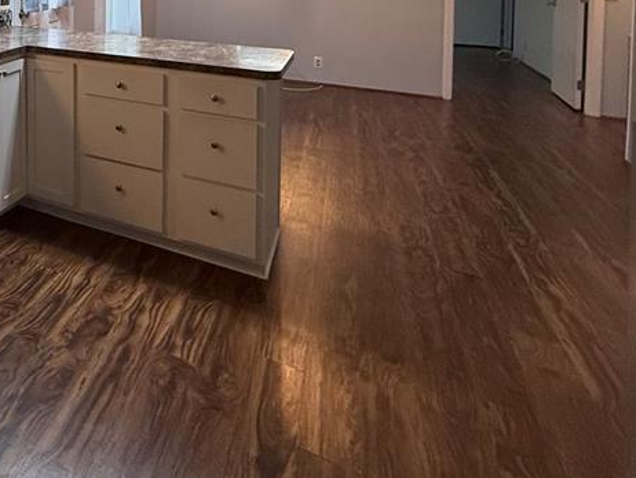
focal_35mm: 31
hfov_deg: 45.9
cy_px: -32
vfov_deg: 38.6
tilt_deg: -1.5
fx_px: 570
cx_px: -40
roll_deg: -1.2
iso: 250
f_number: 2.2
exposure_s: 1/120
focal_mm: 2.22
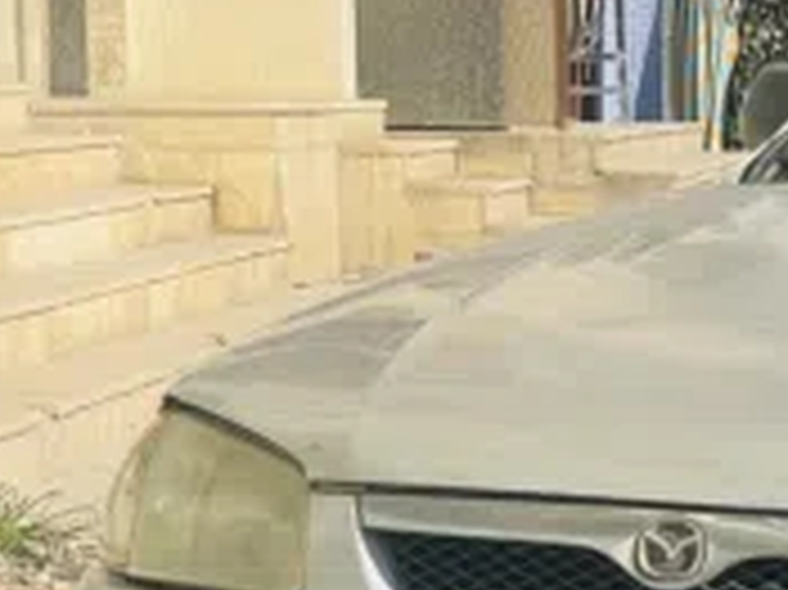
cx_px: 1405
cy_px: 477
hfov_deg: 9.9
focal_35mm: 190
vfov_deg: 7.8
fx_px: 4322
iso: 25
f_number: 2
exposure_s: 1/1712
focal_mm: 6
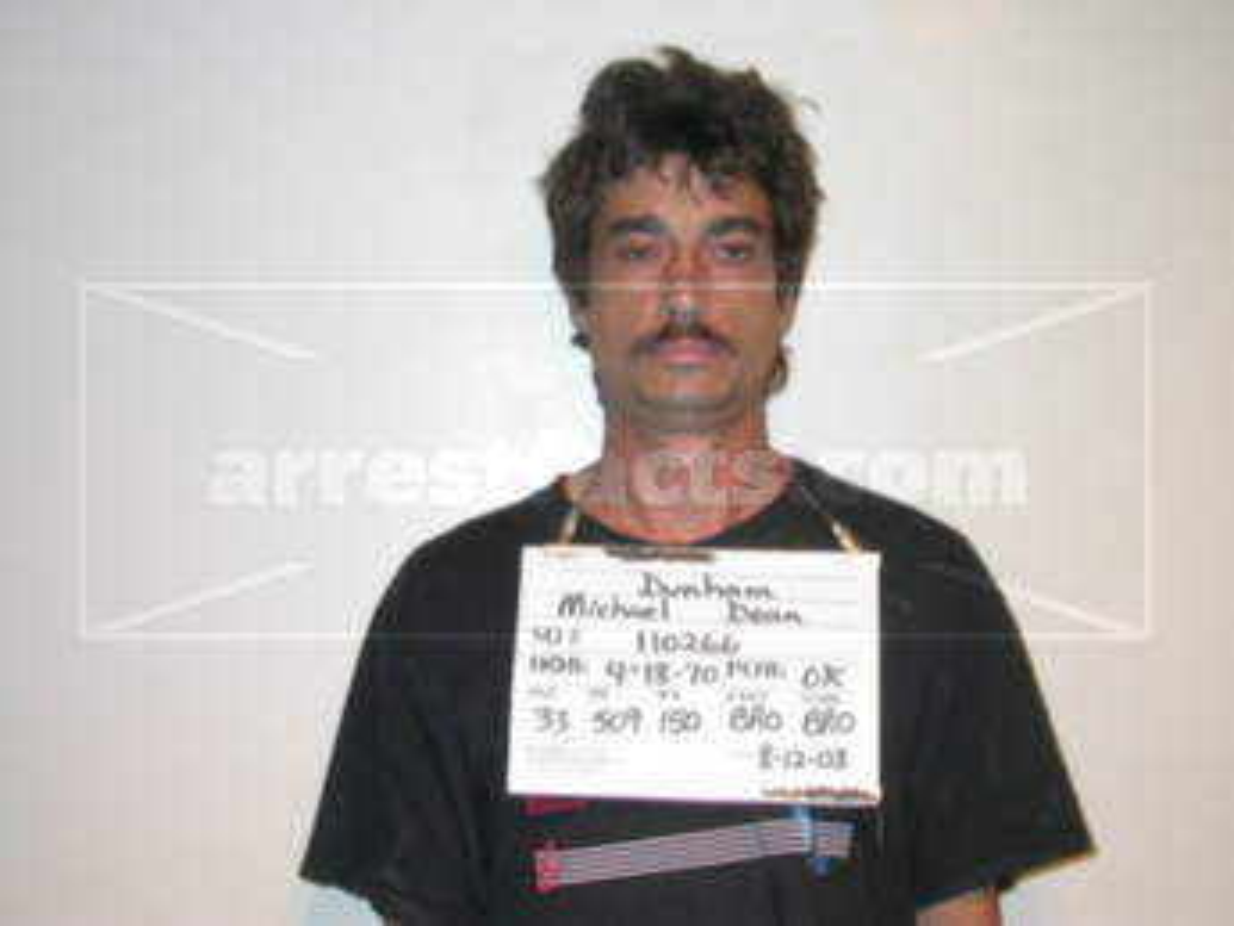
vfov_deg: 27.5
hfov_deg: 36.2
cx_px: 617
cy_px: 463
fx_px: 1890
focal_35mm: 53
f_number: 2.9
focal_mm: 11.1
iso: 100
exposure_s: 1/60.3
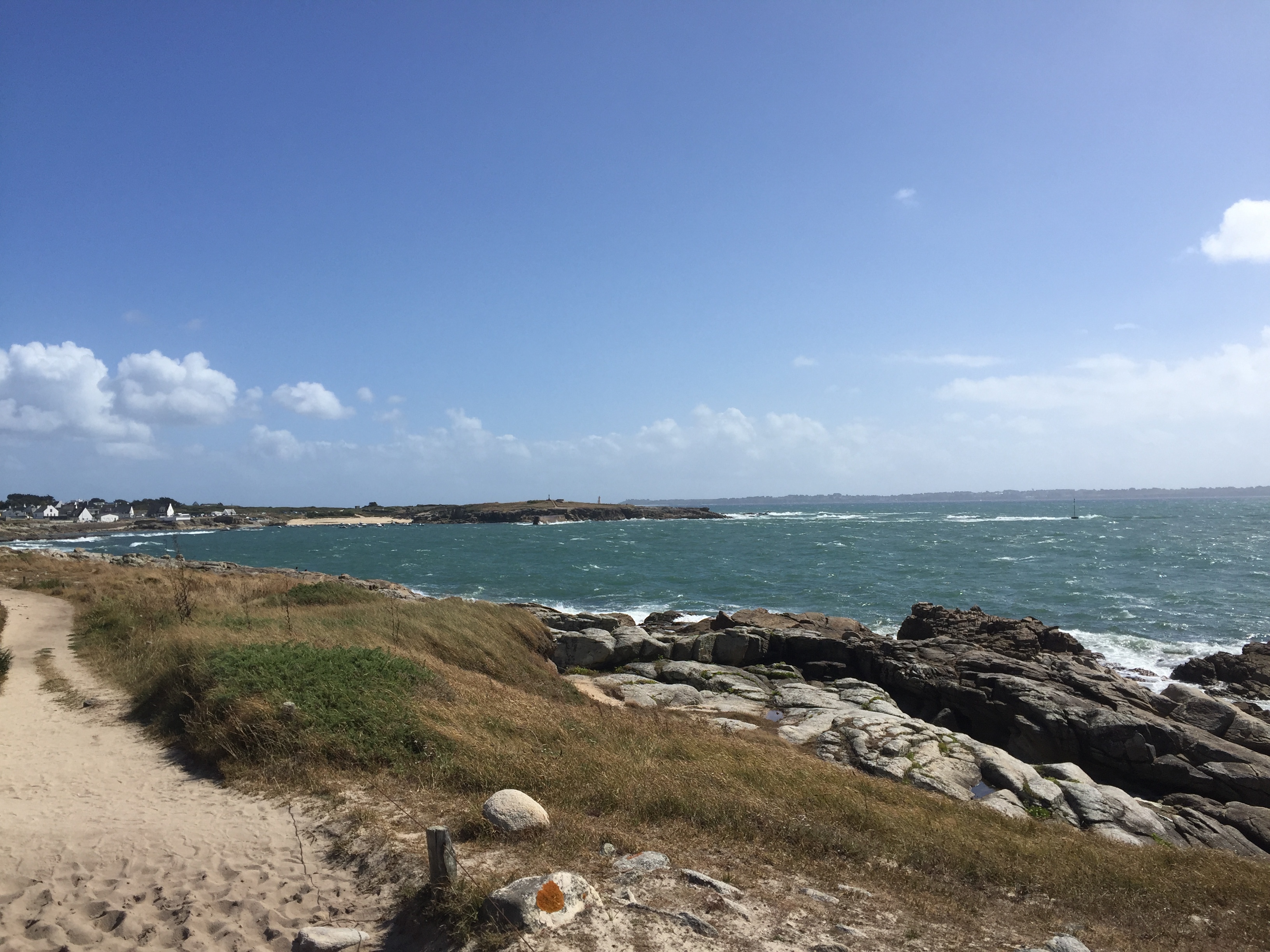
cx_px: 635
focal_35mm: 29
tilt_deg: +2.1
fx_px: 1064
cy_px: 476
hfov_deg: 61.7
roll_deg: +1.2
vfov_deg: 48.2
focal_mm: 4.15
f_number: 2.2
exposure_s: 1/3300
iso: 32
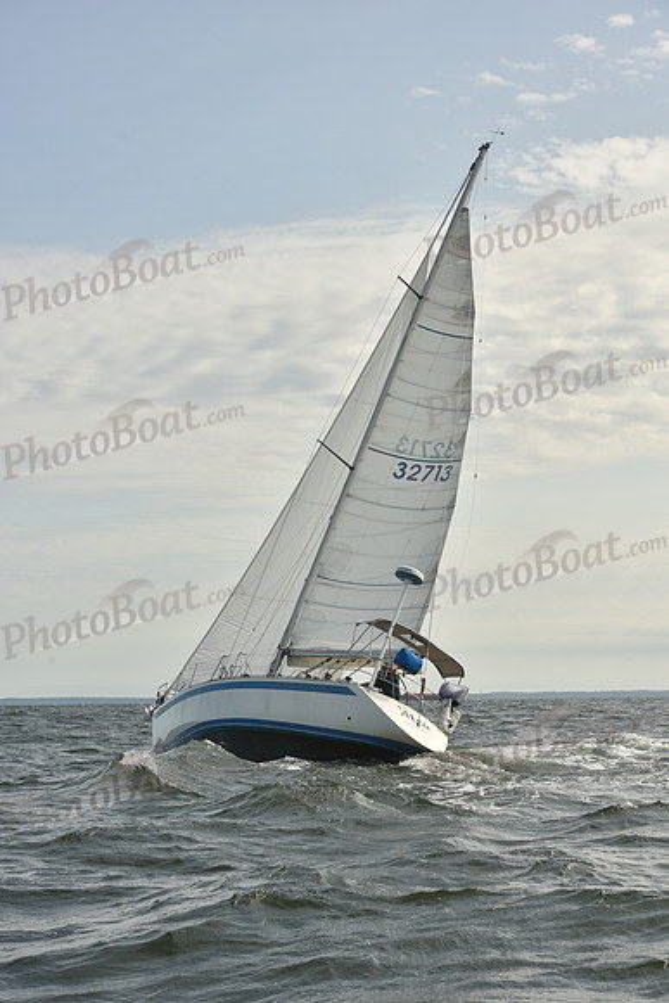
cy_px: 502
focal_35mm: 70
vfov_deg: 28.8
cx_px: 334
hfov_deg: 19.5
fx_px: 1950
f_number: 9
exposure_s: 1/800
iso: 250
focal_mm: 70
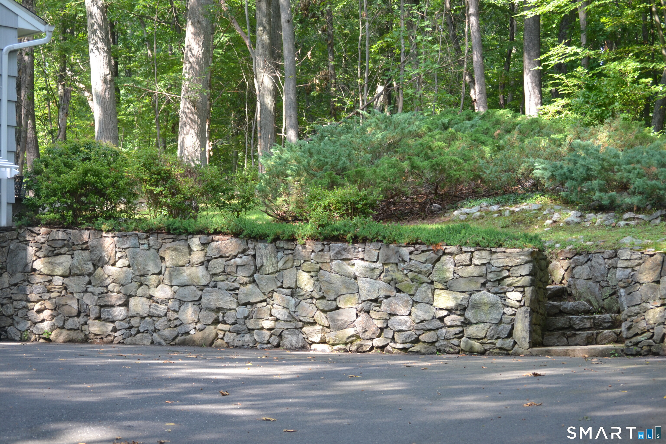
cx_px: 333
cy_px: 222
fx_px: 1526
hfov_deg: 24.6
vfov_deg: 16.6
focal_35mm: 82
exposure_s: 1/125
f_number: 5.6
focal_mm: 55
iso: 400
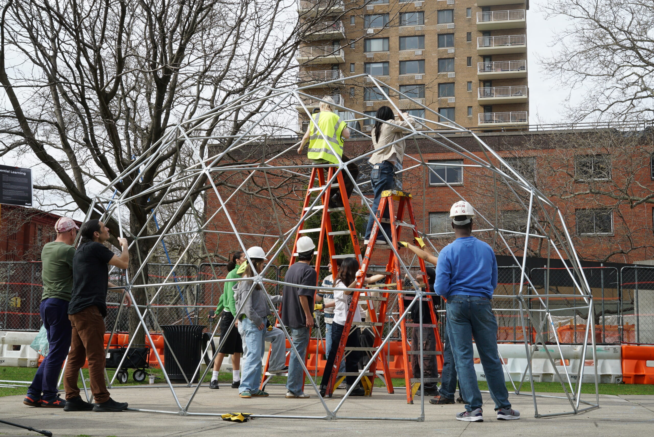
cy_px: 218
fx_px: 909
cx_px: 327
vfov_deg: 27.0
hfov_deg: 39.6
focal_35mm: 50
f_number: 20
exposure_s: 1/60
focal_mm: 50
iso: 320
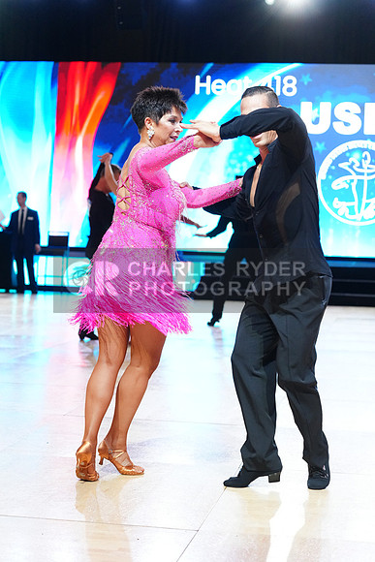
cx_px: 188
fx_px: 1093
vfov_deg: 28.8
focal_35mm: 70
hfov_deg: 19.5
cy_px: 281
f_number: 4
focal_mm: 70
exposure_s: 1/250
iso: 2500
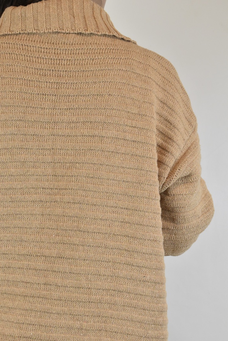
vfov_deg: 28.1
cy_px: 170
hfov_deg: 18.9
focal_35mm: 72
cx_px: 114
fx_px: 684
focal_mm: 48
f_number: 13
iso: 1600
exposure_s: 1/60
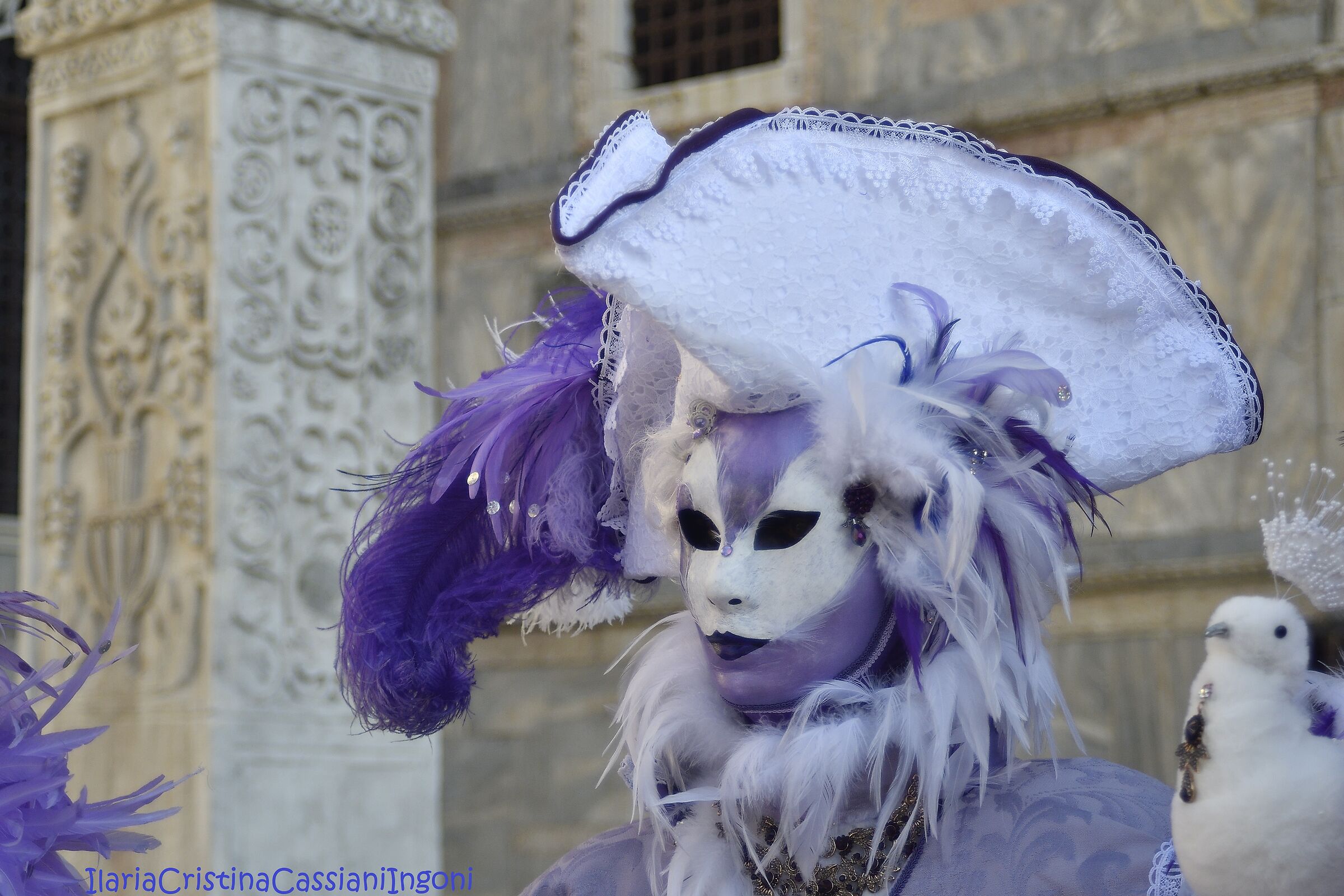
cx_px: 672
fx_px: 3080
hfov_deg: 24.6
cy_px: 448
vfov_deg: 16.6
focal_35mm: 82
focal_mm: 55
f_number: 4
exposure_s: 1/2000
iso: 400
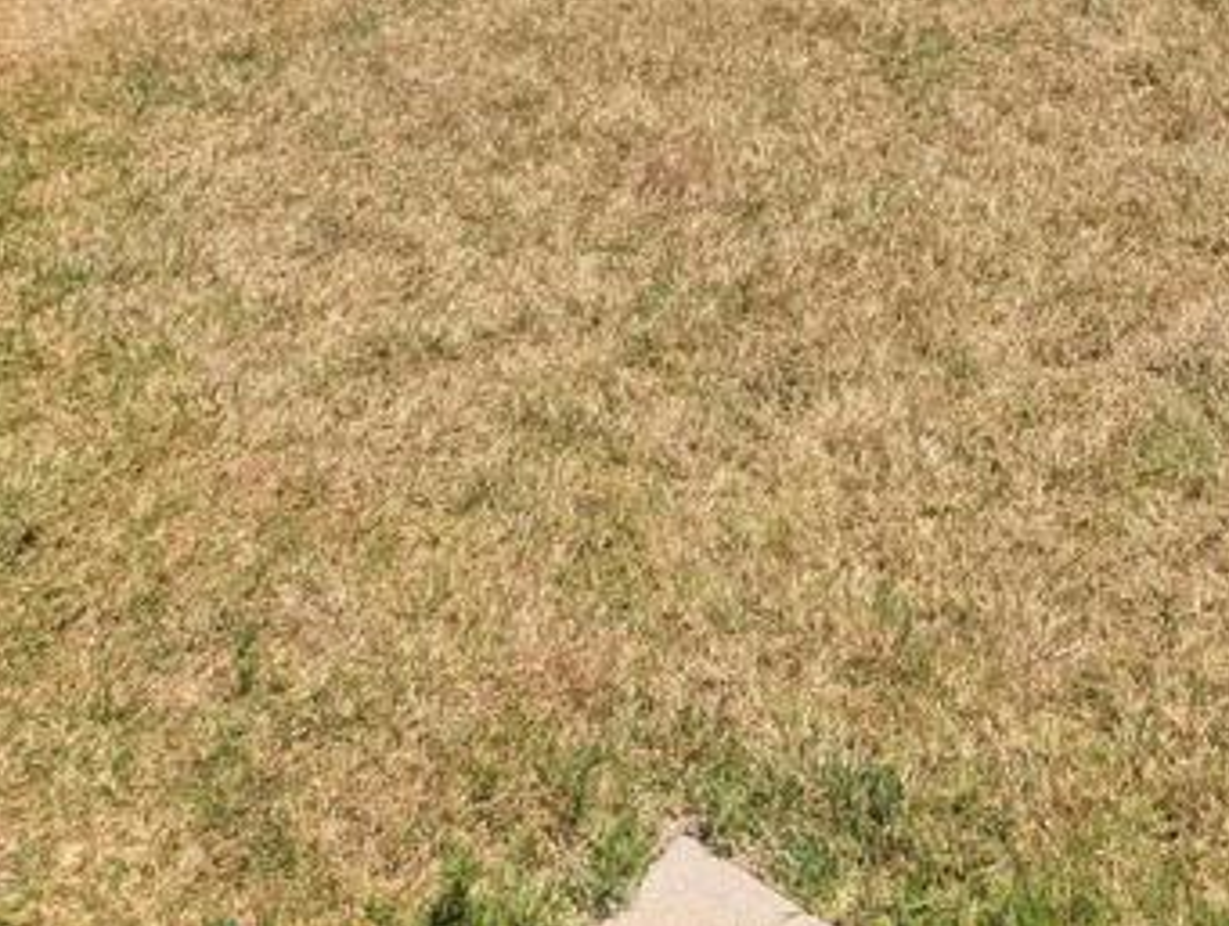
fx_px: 1707
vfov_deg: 24.0
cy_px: -459
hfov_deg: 38.9
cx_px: 861
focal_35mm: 48
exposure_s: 1/1721
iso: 48
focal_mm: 2.35
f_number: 2.2
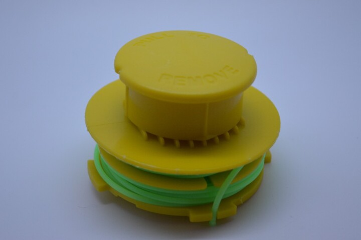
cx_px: 180
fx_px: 827
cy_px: 120
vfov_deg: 16.5
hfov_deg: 24.6
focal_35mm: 82
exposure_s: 1/125
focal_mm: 55
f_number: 5.6
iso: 320
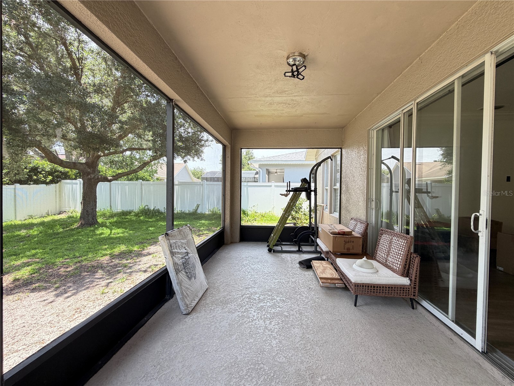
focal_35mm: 14
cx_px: 257
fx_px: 208
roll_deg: -0.1
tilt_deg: -0.5
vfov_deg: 85.7
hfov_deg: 102.1
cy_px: 193
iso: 80
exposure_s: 1/121
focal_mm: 2.22
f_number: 2.2
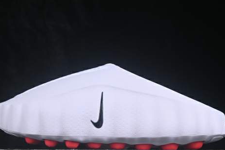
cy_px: 76
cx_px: 115
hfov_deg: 17.2
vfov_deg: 11.5
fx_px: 743
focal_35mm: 119
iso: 160
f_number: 8
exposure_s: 1/80
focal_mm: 50
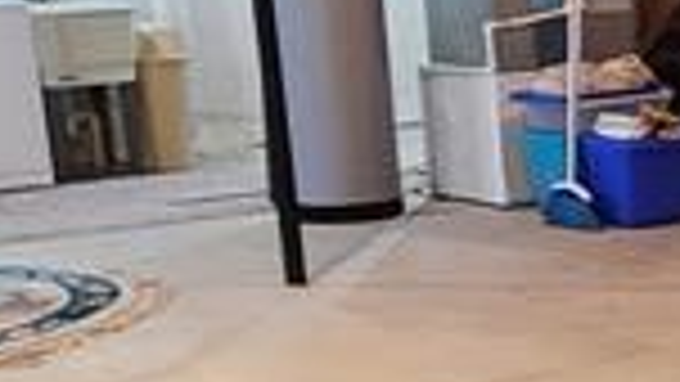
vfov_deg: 12.2
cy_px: 512
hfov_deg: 20.1
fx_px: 1731
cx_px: 923
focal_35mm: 96
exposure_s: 1/30
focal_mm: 2.2
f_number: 2.2
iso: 640
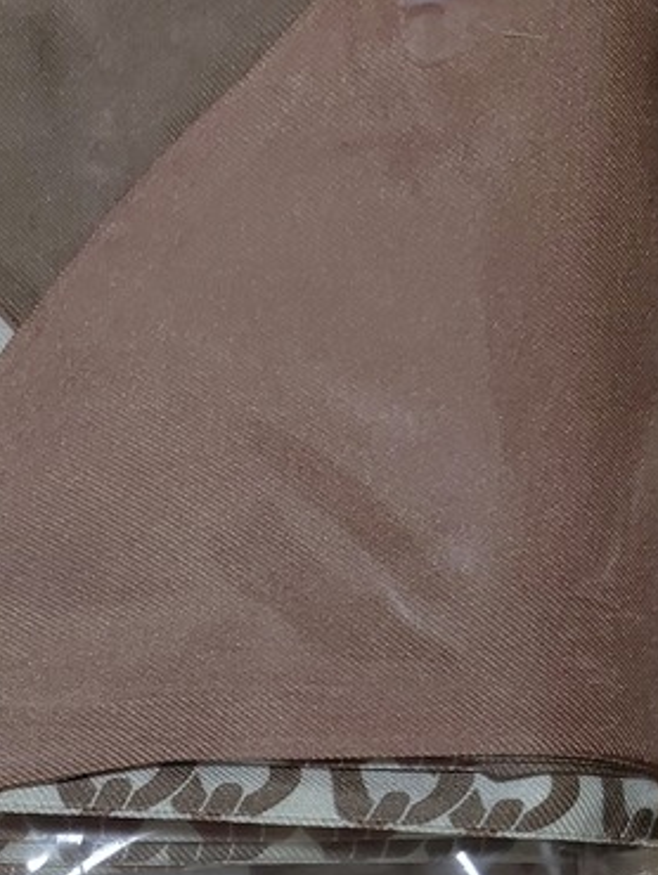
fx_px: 1823
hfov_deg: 19.4
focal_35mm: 72
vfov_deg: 24.3
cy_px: 1068
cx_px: -116
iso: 200
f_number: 2
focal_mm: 4.58
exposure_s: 1/40
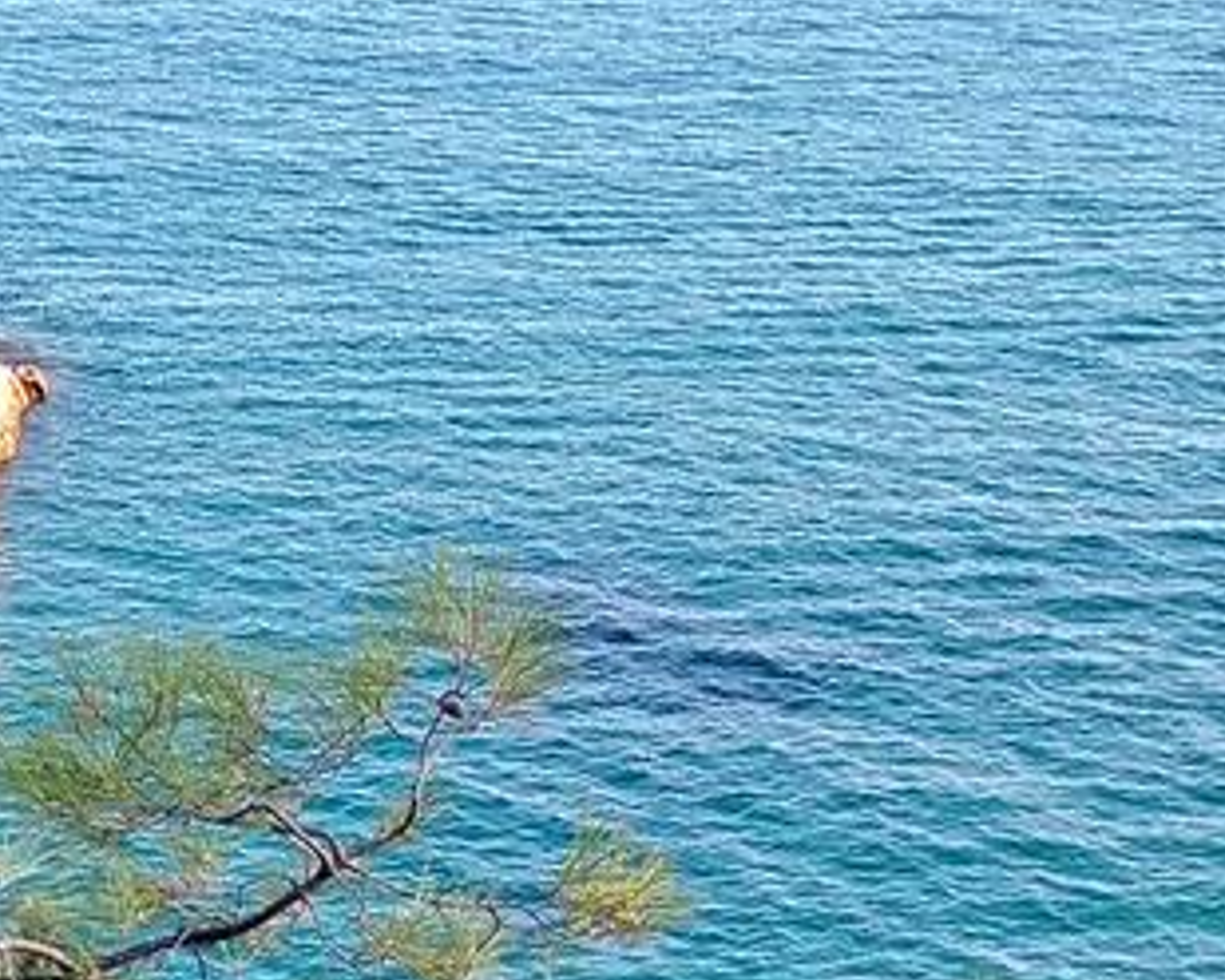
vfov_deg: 12.4
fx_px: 4494
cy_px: 849
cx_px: -135
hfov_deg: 15.1
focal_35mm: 124
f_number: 1.75
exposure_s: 1/123
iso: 100
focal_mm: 5.25
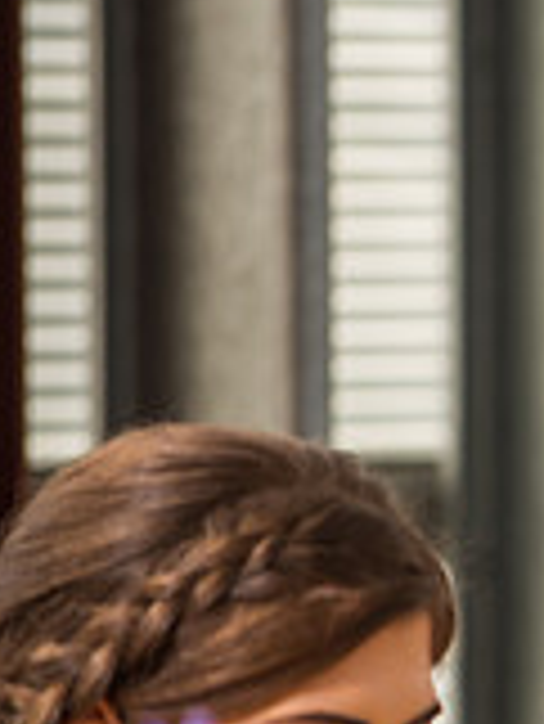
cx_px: 1206
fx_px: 14711
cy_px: 546
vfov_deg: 2.8
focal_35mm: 703
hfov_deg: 2.1
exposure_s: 1/250
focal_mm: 200
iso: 200
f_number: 2.8
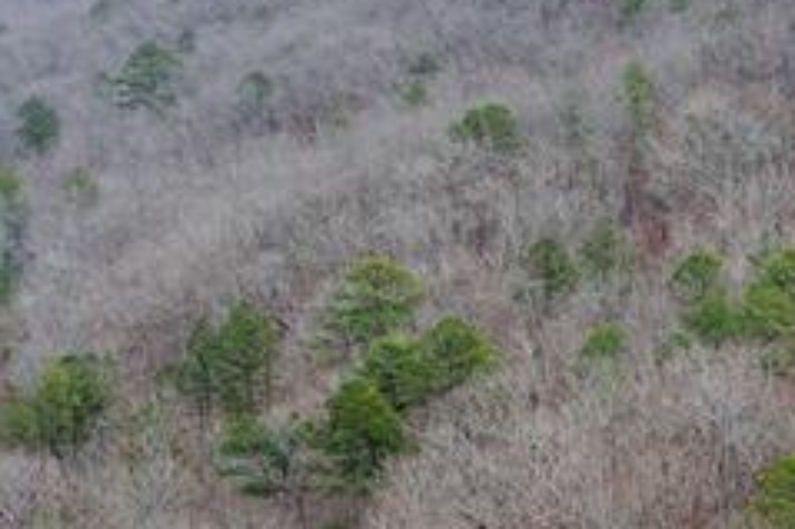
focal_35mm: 120
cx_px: 742
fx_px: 2648
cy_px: 418
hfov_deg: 16.8
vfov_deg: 11.4
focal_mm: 10.26
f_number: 5.6
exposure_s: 1/100
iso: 100
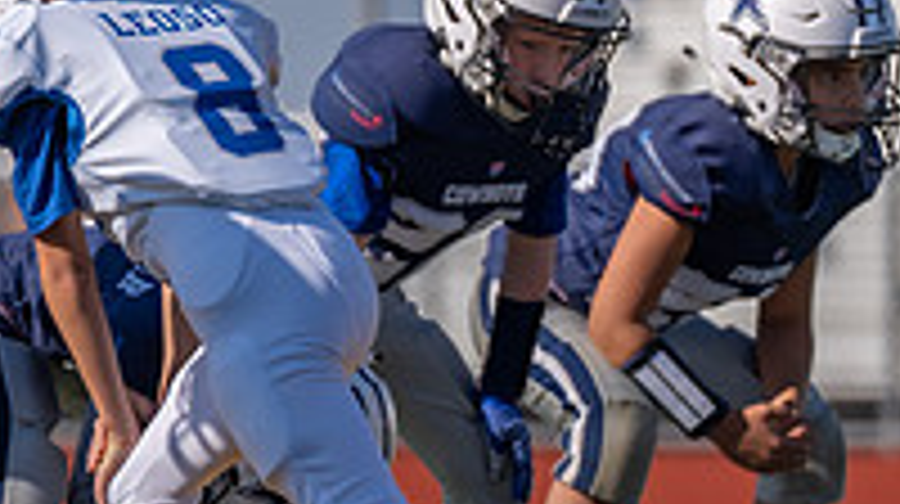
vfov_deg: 1.5
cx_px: 16
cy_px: 501
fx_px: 18976
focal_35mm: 796
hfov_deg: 2.7
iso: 100
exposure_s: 1/2500
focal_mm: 200
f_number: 3.5
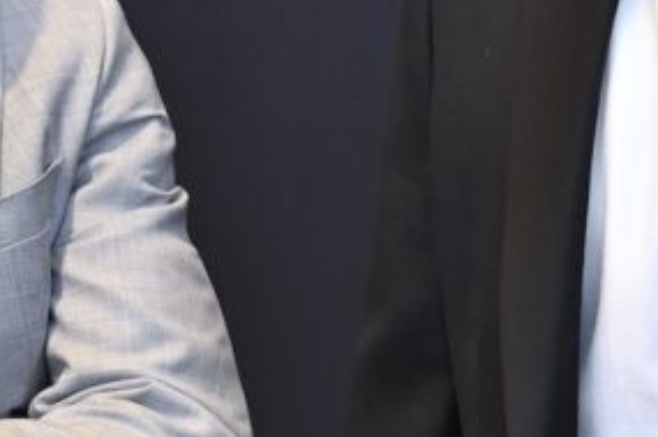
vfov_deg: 6.7
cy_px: -14
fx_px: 3741
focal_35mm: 205
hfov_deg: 9.9
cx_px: -113
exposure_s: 1/100
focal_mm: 38
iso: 1000
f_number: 5.6
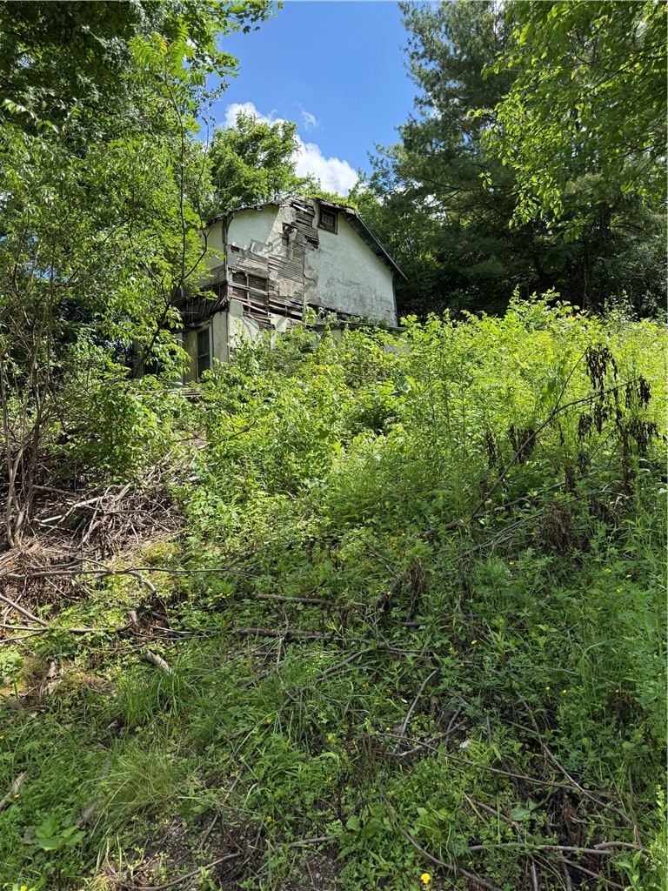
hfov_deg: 56.8
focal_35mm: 24
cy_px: 446
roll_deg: +2.1
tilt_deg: +4.2
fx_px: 618
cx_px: 334
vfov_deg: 71.6
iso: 100
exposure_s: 1/1949
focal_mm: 6.76
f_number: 1.78
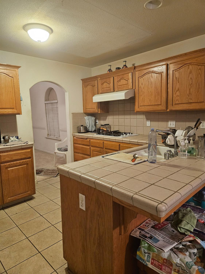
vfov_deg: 73.9
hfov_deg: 58.9
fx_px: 182
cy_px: 137
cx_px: 102
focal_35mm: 23
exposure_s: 1/60
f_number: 1.8
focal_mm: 5.4
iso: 500
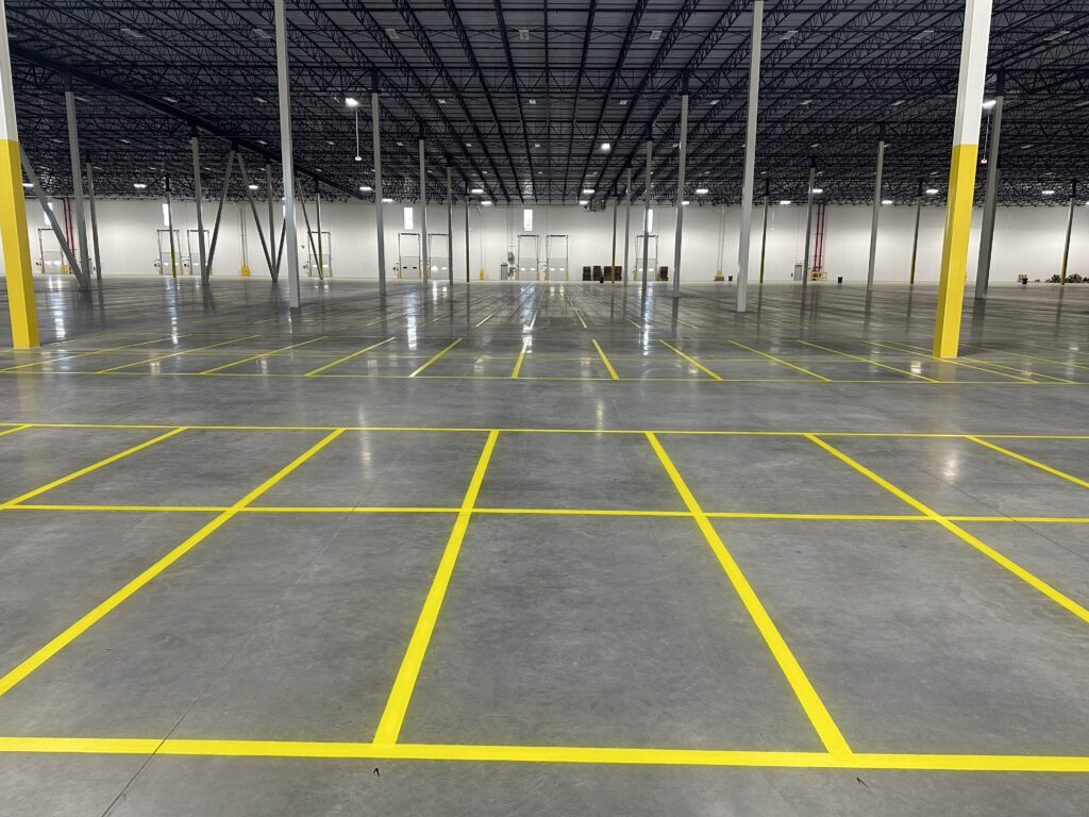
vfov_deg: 56.8
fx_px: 755
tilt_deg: -9.7
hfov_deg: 71.6
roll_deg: -0.8
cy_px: 408
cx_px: 544
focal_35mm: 24
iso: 250
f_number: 1.78
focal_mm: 6.86
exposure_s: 1/102
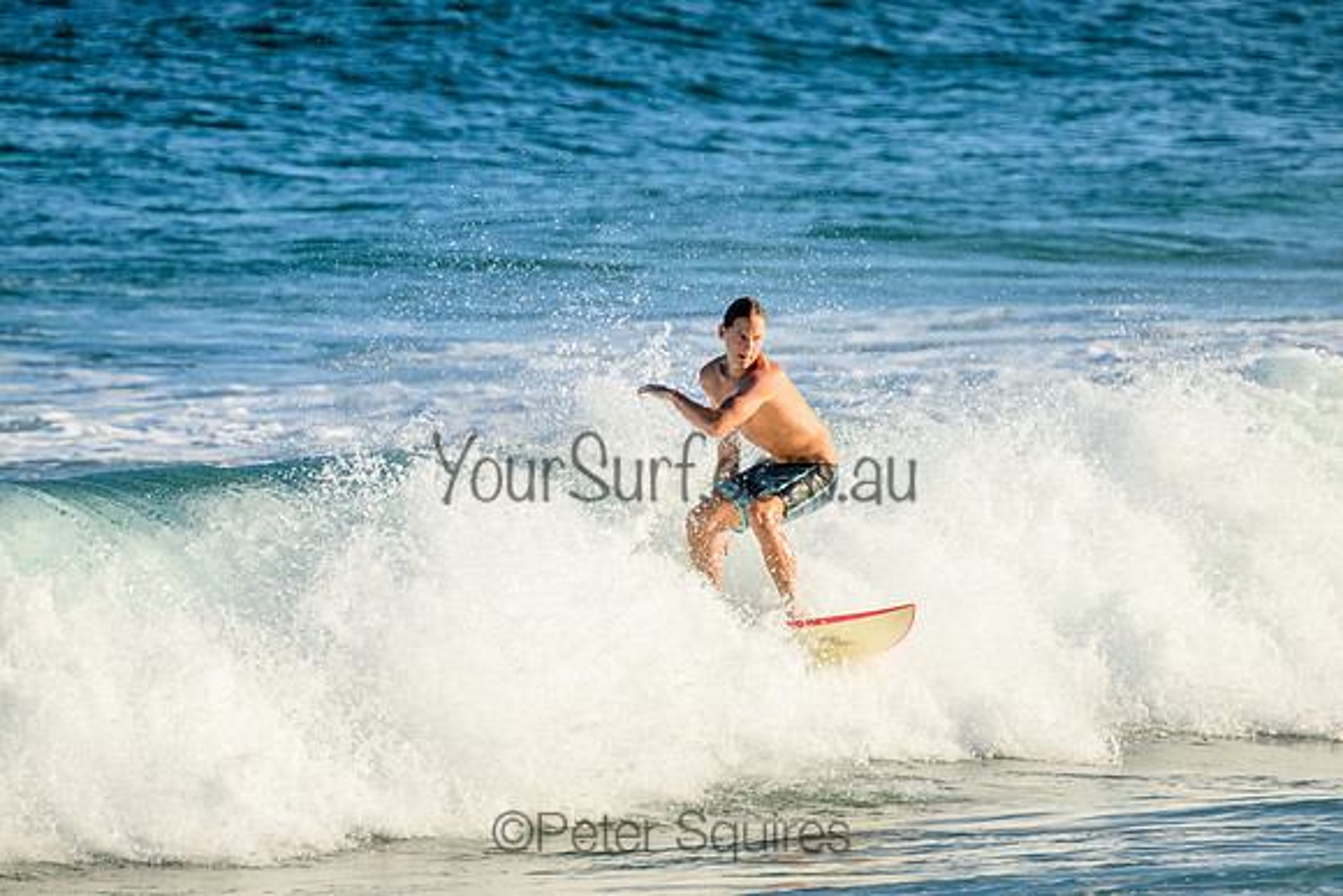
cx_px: 672
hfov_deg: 2.6
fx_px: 29850
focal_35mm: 800
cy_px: 448
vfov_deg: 1.7
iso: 1100
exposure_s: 1/2000
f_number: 11
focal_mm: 800
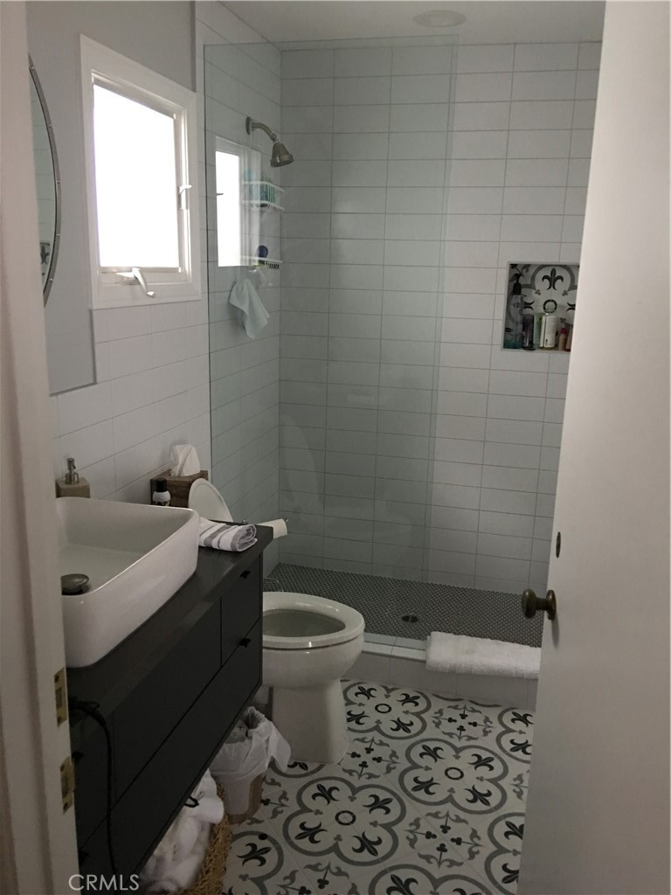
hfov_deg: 48.2
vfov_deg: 61.7
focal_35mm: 29
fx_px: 750
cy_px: 448
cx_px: 336
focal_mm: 4.15
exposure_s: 1/4
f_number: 2.2
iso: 64
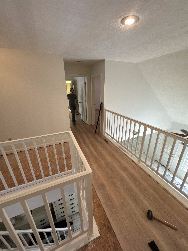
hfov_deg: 85.7
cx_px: 94
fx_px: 101
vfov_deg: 102.1
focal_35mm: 14
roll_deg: +0.2
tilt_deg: -21.7
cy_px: 126
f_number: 2.2
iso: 160
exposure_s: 1/60
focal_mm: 2.22
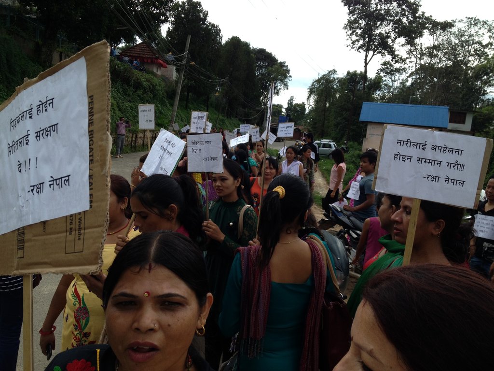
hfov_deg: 52.6
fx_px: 499
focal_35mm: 35
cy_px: 186
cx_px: 247
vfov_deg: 40.7
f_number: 2.4
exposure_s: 1/510
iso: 50
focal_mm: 4.28
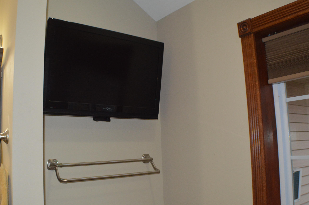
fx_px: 386
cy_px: 110
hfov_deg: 43.6
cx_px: 136
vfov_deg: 29.8
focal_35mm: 45
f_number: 4.2
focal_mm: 26
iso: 1250
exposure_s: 1/60
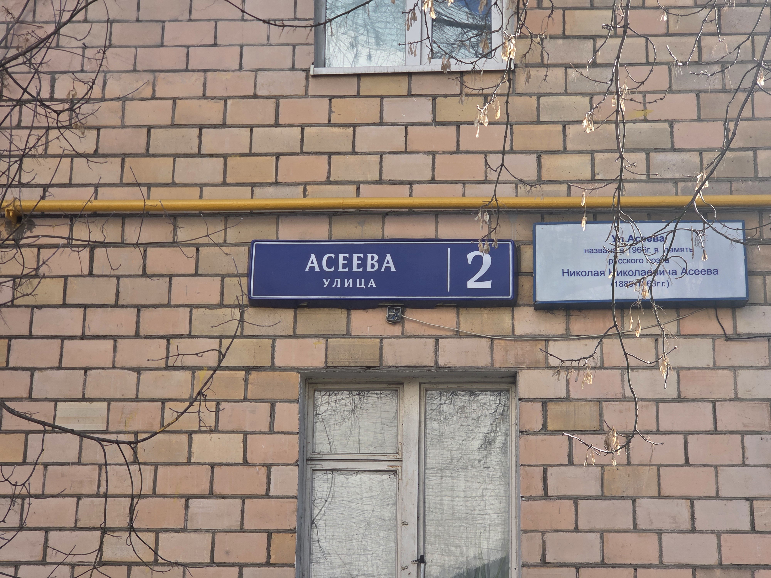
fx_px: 1537
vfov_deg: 21.3
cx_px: 386
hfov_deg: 28.2
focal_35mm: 69
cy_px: 289
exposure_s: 1/322
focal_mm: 7
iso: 25
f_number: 2.4
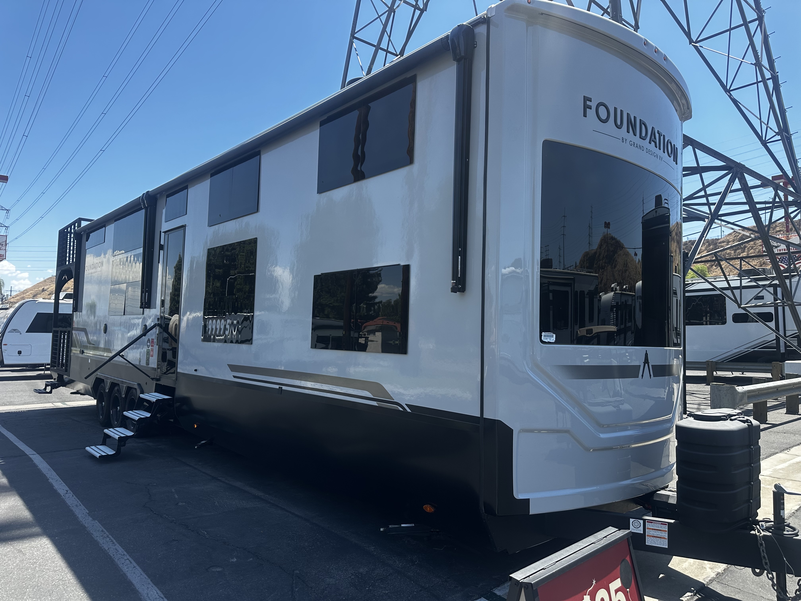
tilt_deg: +3.9
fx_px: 555
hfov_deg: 71.6
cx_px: 400
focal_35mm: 24
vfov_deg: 56.8
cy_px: 300
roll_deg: -0.1
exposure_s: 1/1845
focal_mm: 6.86
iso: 80
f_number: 1.78
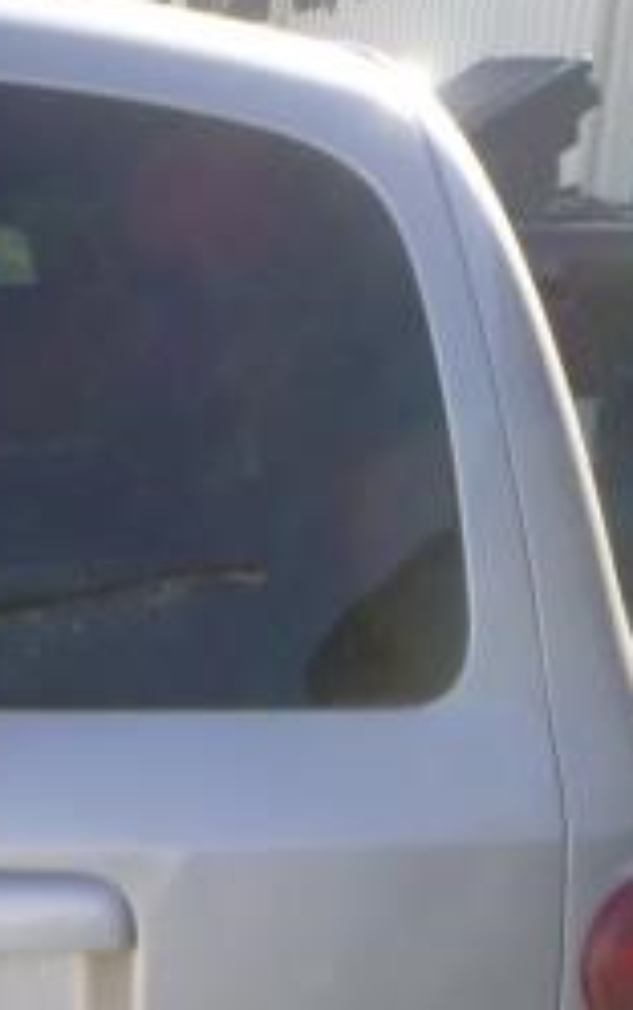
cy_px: 738
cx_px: -252
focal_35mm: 85
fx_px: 2342
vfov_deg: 24.1
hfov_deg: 14.6
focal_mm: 4.5
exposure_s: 1/250
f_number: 3.9
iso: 100
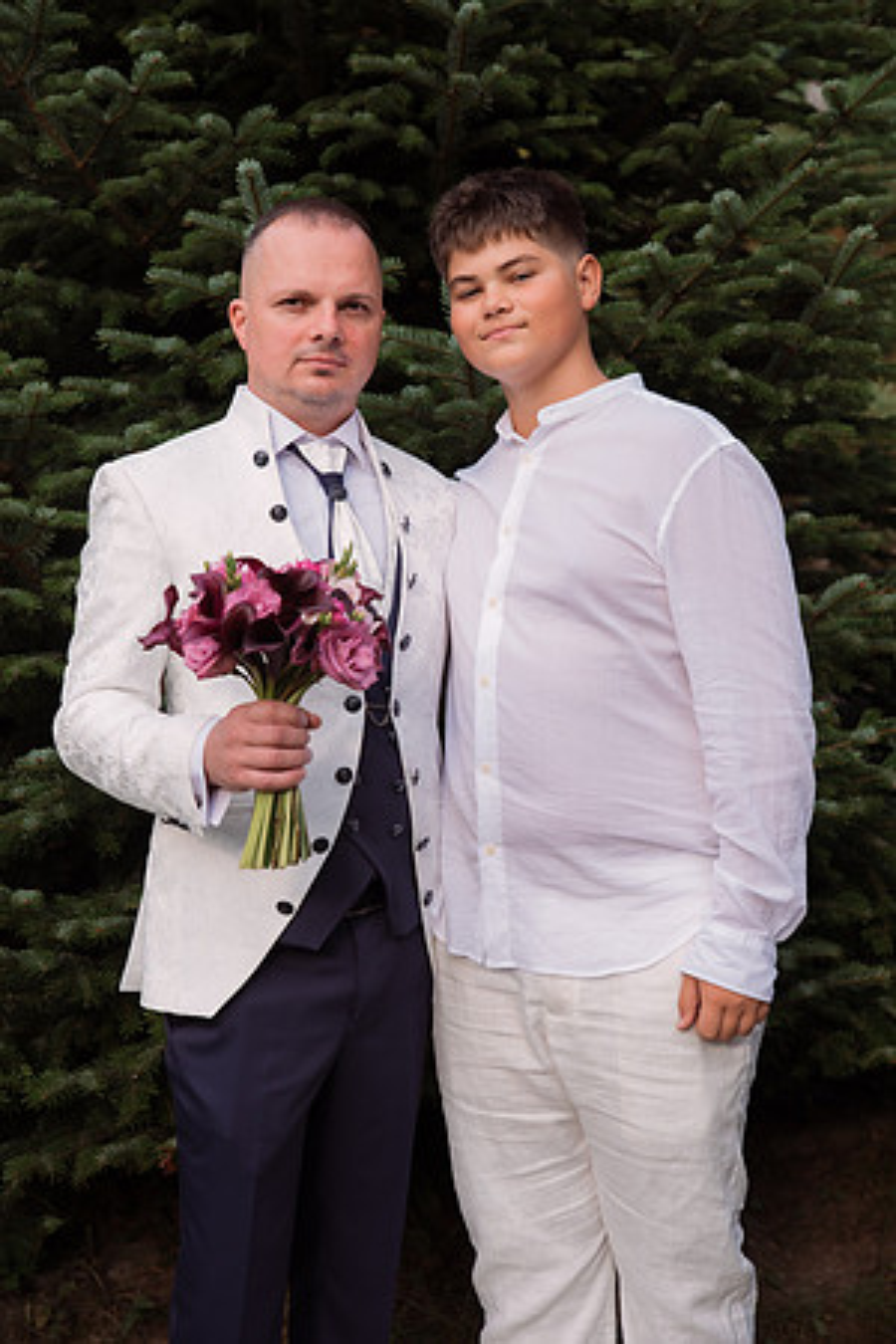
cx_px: 448
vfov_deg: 34.5
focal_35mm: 58
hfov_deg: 23.4
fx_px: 2165
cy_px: 672
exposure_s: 1/500
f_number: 4
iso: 320
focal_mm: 58
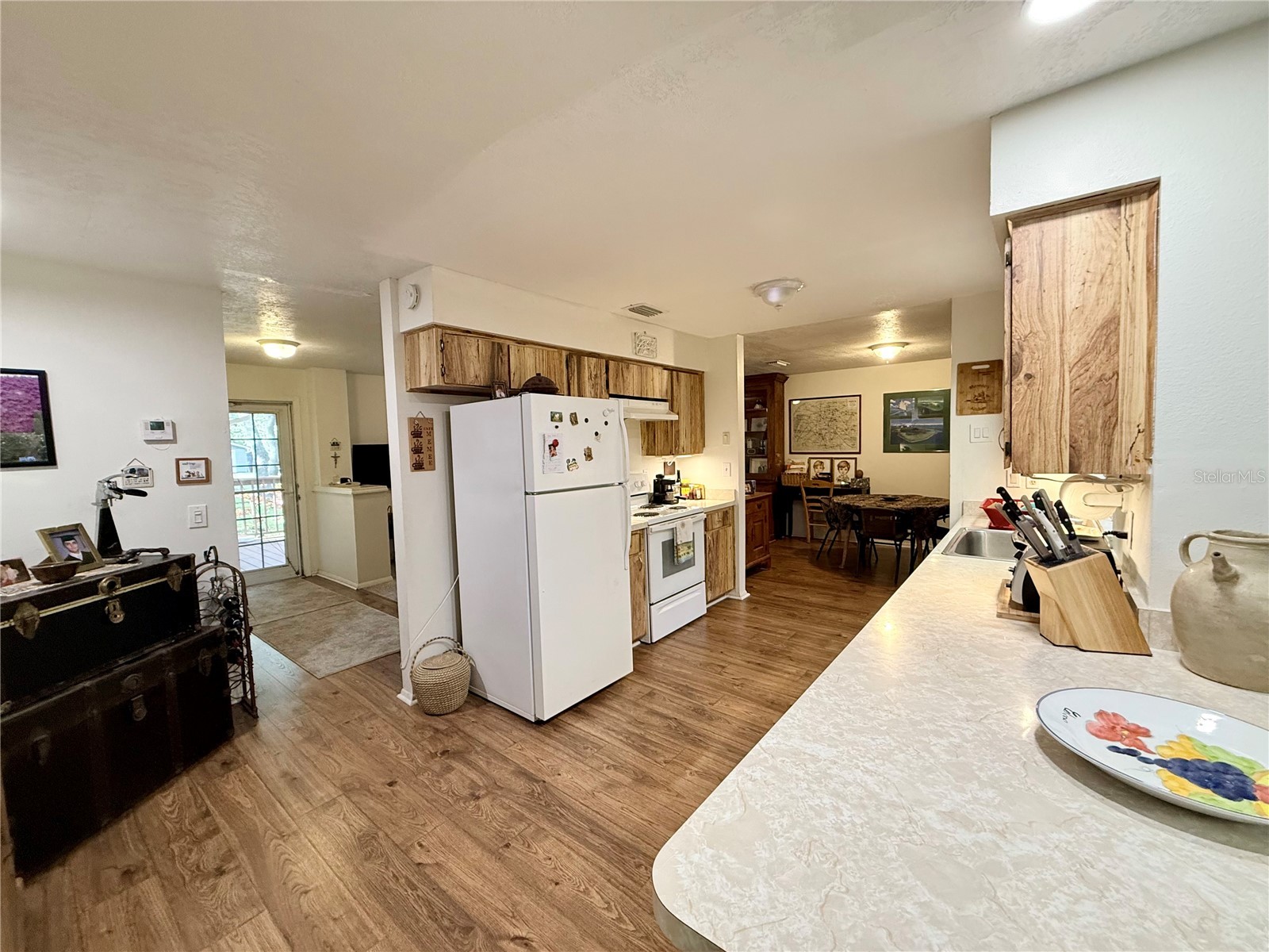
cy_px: 476
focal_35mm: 14
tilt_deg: -4.3
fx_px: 513
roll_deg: +1.1
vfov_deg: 85.7
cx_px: 634
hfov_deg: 102.1
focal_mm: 2.22
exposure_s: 1/60
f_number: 2.2
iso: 200
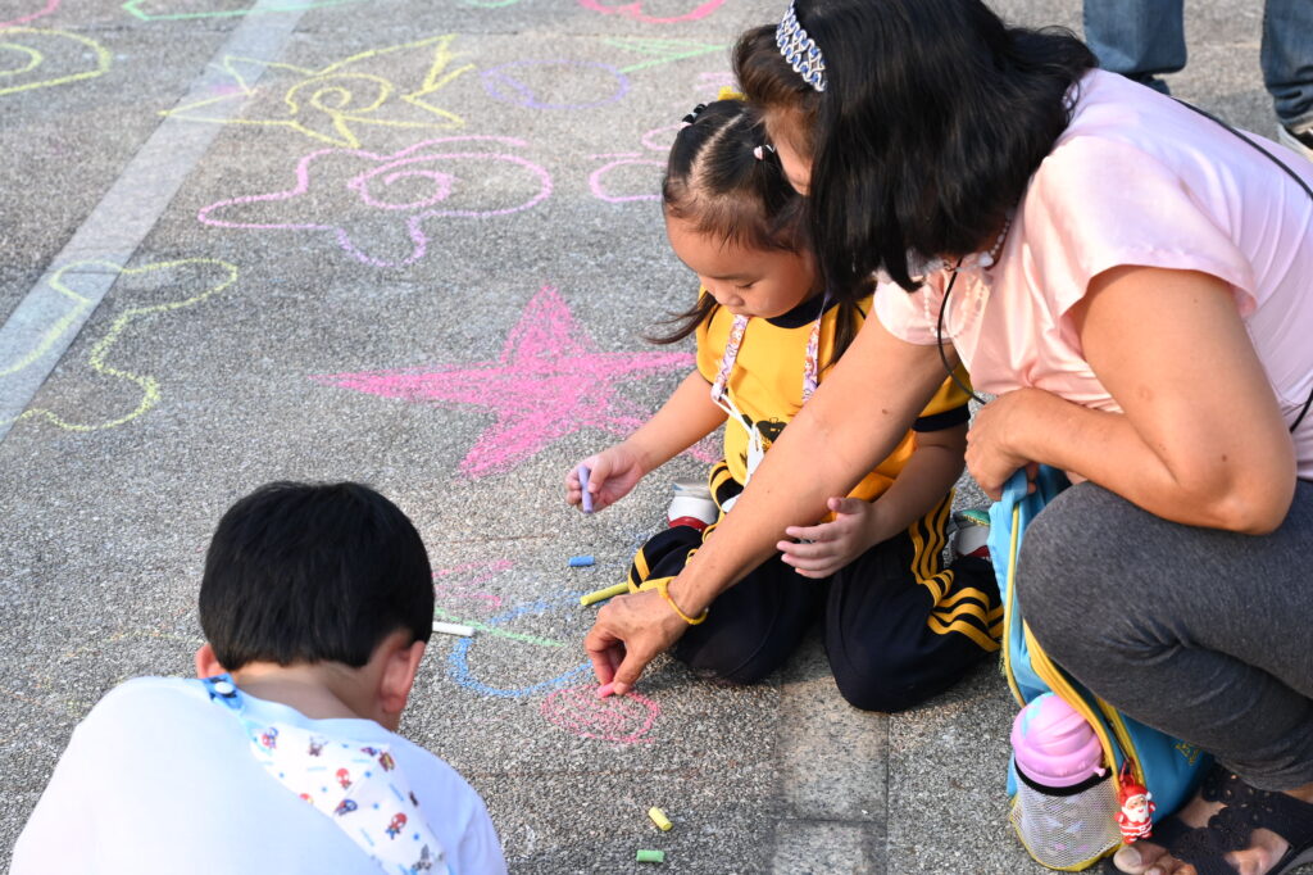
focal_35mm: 69
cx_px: 656
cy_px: 438
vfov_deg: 19.7
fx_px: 2516
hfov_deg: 29.3
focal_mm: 46
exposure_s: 1/640
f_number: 5
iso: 400
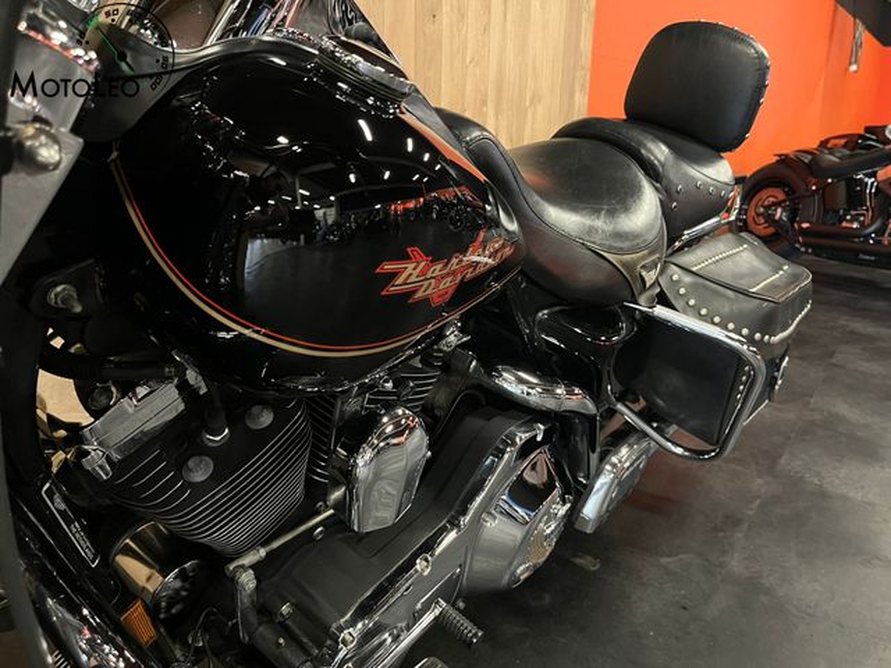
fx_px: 669
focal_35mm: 26
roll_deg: -1.5
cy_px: 334
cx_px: 446
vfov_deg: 53.1
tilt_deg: -16.7
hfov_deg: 67.3
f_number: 1.6
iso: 640
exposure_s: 1/25
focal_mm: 5.1
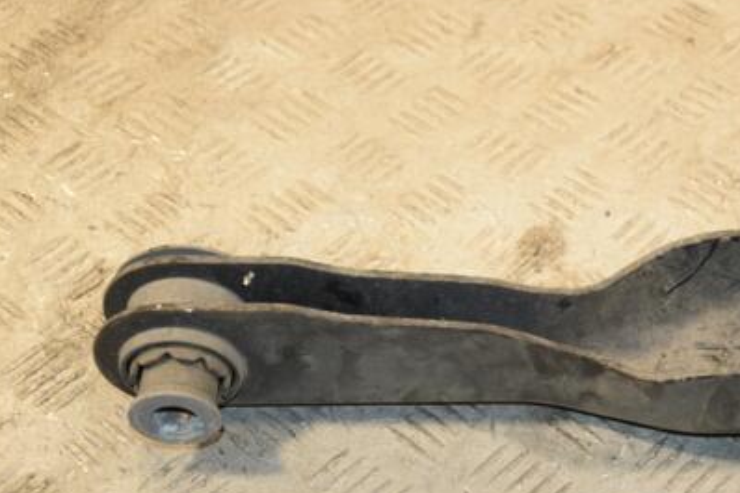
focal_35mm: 86
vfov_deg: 15.9
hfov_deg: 23.4
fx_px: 1767
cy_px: 296
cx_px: 541
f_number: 5
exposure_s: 1/200
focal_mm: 38
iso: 800
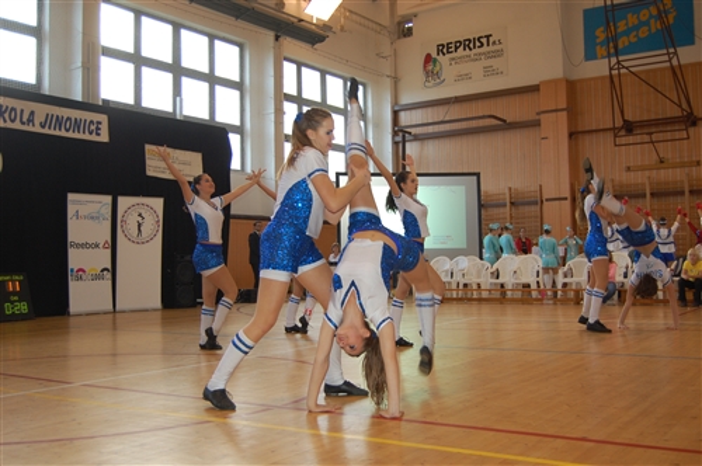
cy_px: 233
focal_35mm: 39
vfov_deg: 34.1
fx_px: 760
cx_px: 351
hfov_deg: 49.6
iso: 400
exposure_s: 1/100
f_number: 4
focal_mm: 26
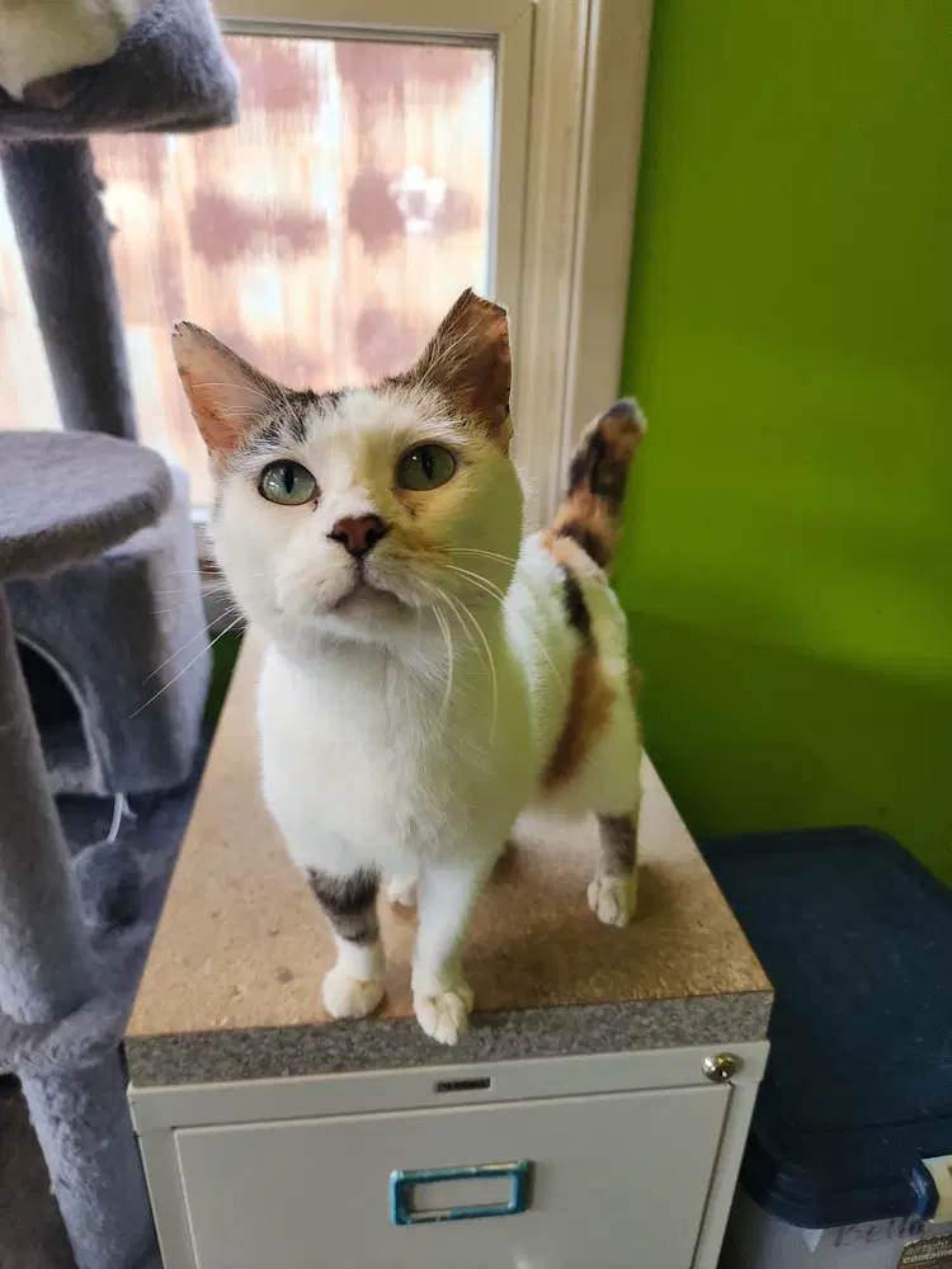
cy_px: 634
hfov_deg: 58.9
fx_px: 843
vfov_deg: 73.9
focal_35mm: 23
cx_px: 476
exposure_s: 1/120
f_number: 1.8
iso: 80
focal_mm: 6.4
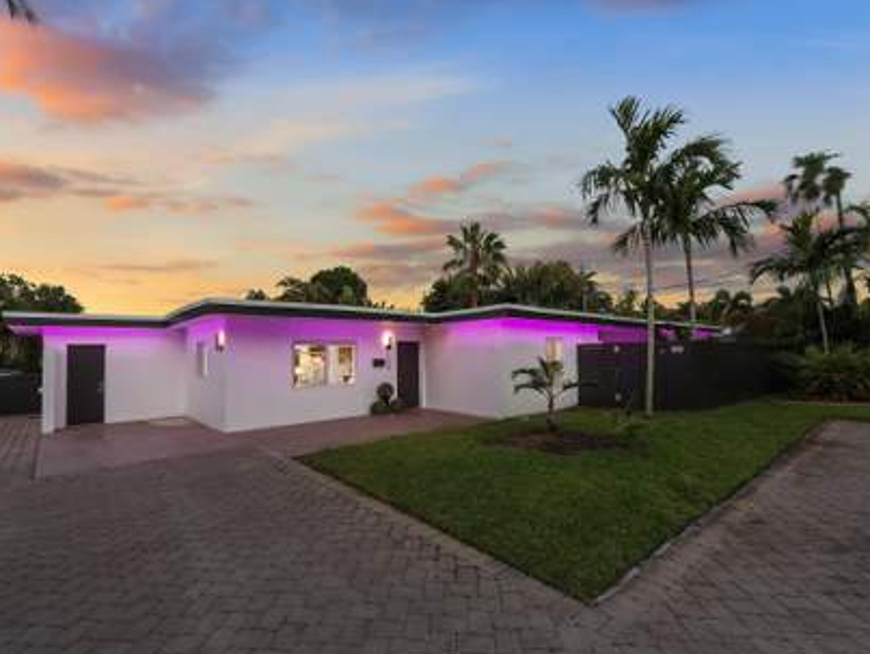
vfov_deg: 78.2
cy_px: 336
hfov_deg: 94.3
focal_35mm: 16
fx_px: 402
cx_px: 408
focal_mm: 14
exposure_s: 2.5
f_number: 8
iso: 200
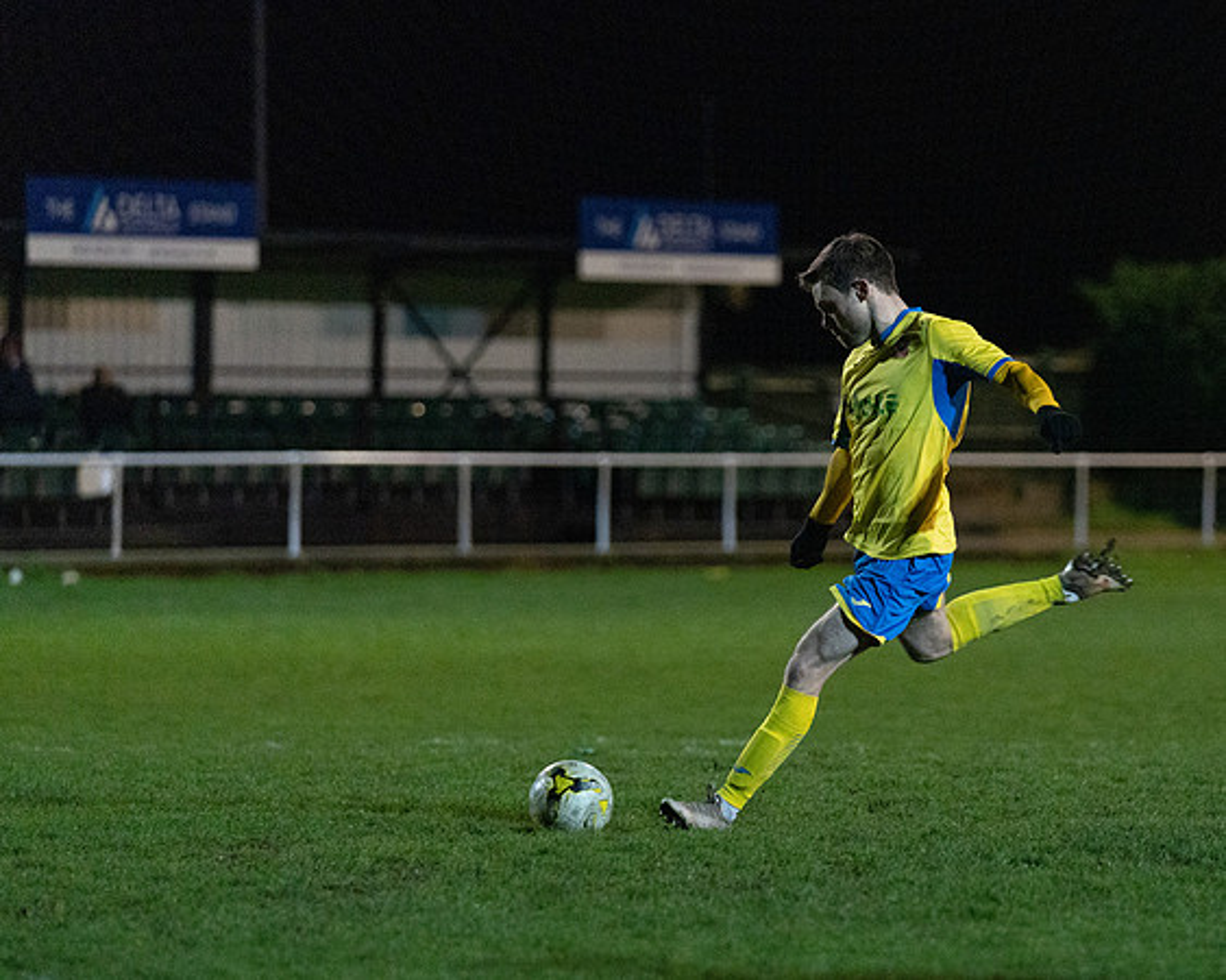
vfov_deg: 6.8
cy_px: 510
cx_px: 815
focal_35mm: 227
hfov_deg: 8.5
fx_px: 8218
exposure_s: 1/640
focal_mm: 154
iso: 5000
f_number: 2.8
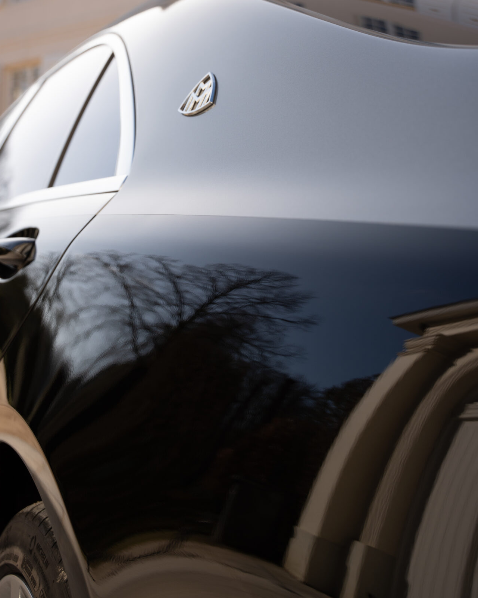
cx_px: 197
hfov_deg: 32.6
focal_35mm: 46
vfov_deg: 38.8
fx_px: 815
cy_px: 121
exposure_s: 1/1600
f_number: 3.2
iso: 160
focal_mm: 30.7
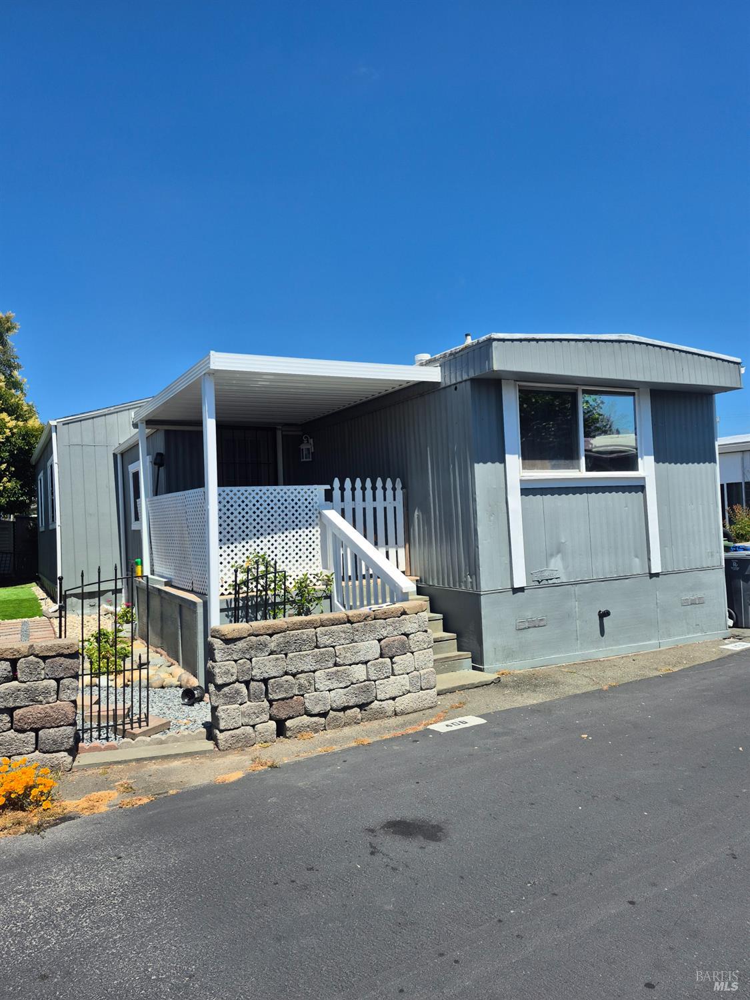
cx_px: 375
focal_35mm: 23
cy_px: 500
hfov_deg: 58.9
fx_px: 664
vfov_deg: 73.9
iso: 25
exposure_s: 1/1764
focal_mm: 5.4
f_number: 1.8
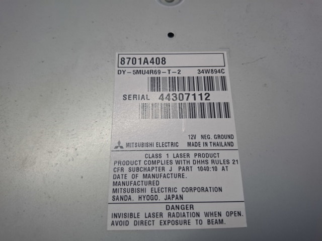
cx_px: 161
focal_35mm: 23
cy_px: 120
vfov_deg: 58.8
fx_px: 214
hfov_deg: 74.0
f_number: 1.8
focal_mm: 5.54
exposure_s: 1/100
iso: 125
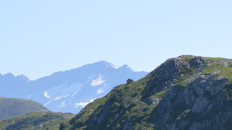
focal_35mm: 286
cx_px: 290
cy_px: 207
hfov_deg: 7.5
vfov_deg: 4.2
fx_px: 1758
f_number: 8
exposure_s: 1/250
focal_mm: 55
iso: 100
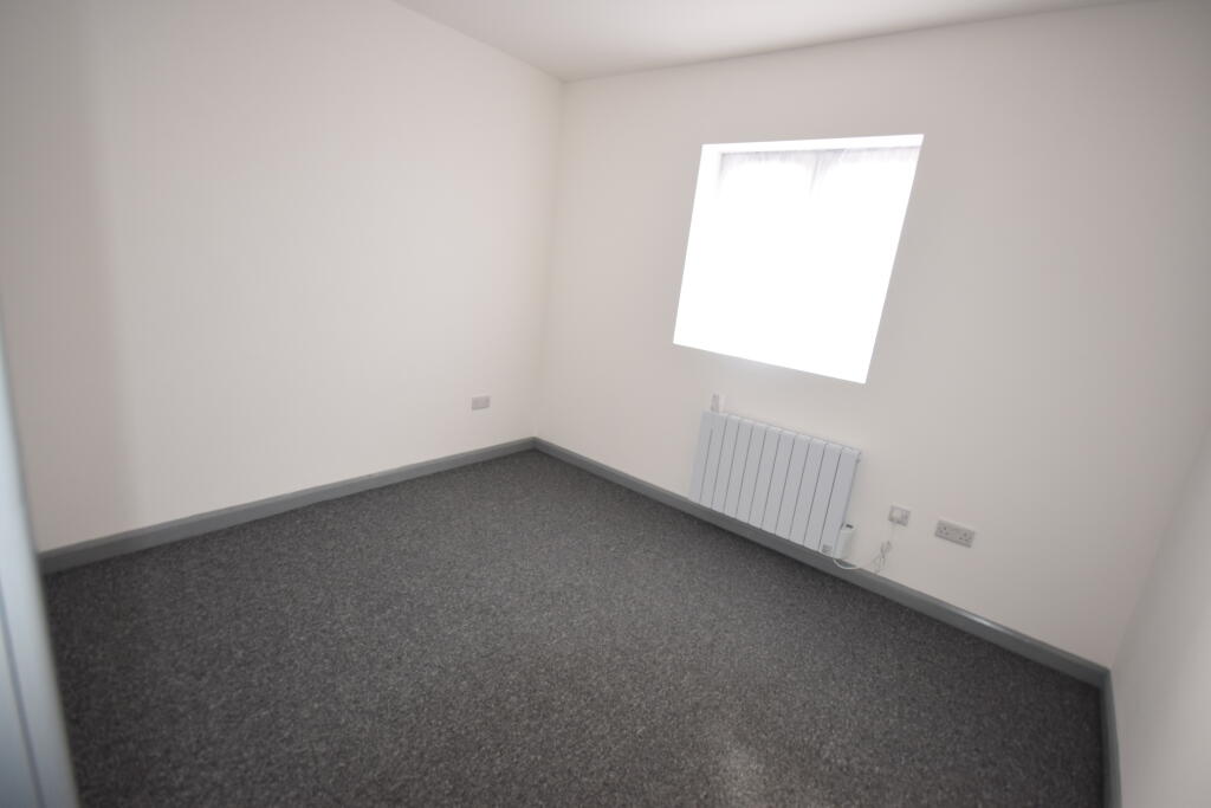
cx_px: 606
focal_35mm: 16
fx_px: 555
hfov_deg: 95.0
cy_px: 404
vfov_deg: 72.1
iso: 720
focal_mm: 11
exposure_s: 1/125
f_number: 5.6
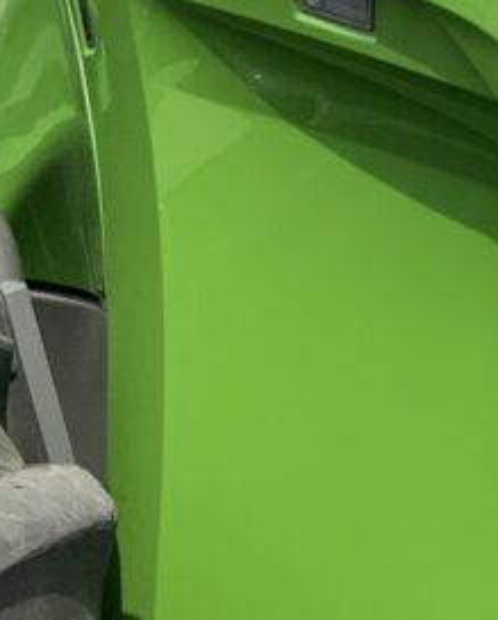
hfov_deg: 13.1
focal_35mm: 106
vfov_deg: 17.4
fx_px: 1950
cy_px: -91
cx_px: 919
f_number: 1.8
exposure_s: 1/1786
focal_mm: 3
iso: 16
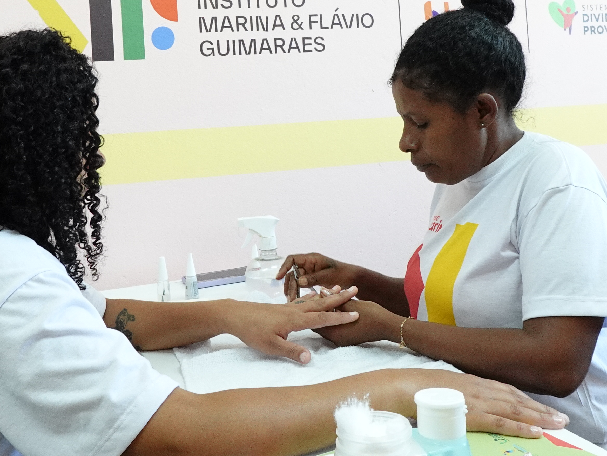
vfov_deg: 31.0
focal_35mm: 45
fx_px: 789
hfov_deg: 42.0
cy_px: 62
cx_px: 269
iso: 1600
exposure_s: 1/125
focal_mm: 7.6
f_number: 4
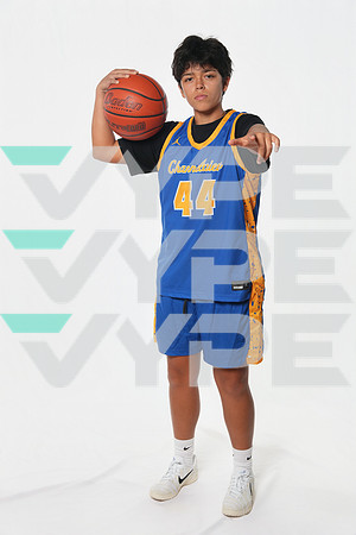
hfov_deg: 27.3
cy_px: 268
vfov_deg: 40.0
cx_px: 178
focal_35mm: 50
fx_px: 734
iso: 500
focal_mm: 49.5
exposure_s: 1/125
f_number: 7.1
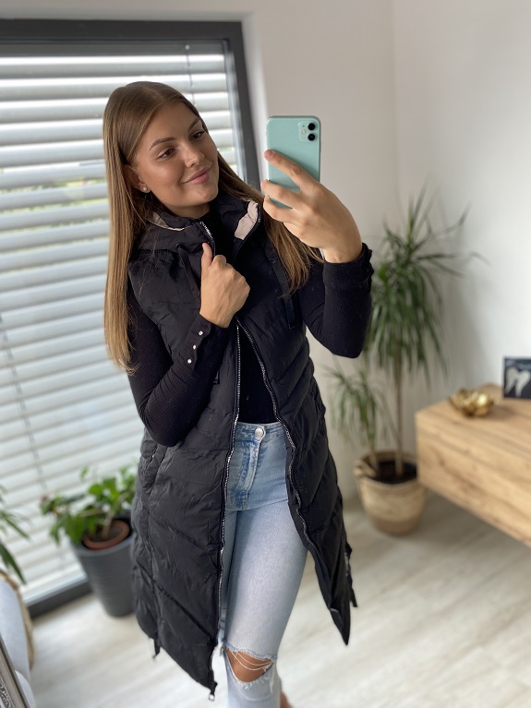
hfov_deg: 53.1
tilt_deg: -25.2
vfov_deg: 67.3
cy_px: 354
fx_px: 532
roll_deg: +7.9
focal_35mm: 26
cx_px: 266
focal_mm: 4.25
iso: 125
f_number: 1.8
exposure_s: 1/116
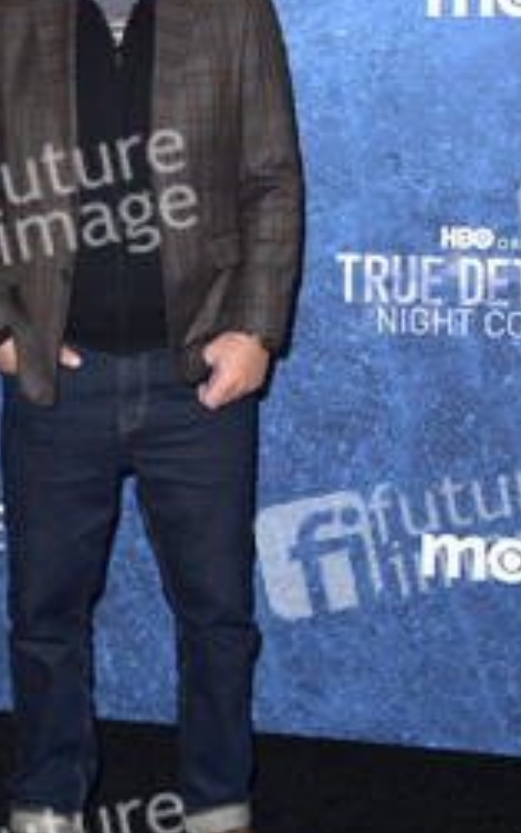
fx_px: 1771
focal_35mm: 78
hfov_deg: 16.6
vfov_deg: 26.5
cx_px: 124
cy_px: 375
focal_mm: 48
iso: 320
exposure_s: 1/250
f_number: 6.3
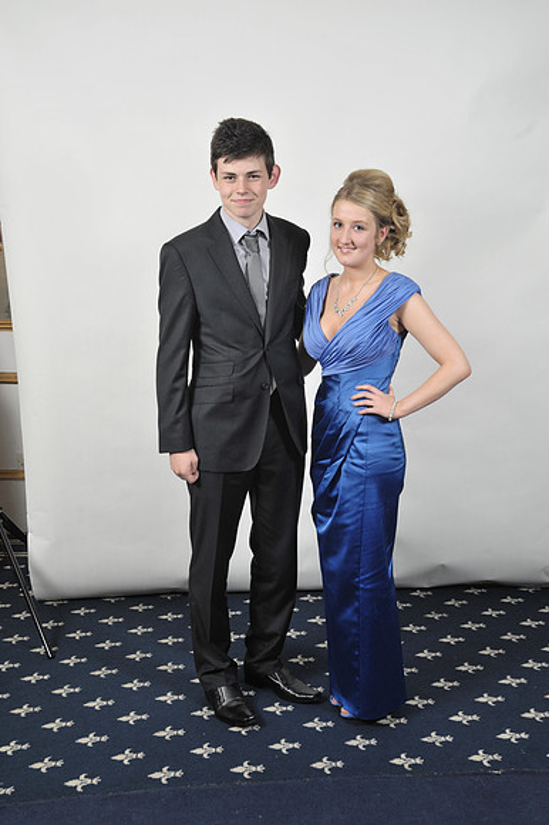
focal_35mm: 45
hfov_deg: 29.8
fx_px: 1031
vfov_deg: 43.6
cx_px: 274
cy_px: 412
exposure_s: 1/160
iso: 1000
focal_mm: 45
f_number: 7.1
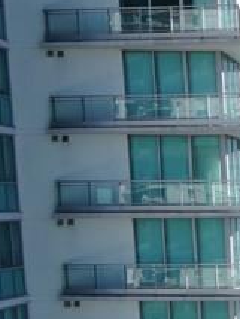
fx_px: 1079
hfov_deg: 10.7
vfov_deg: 16.2
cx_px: 595
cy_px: 364
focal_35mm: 117
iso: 100
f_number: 13
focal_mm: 16
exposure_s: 1/80
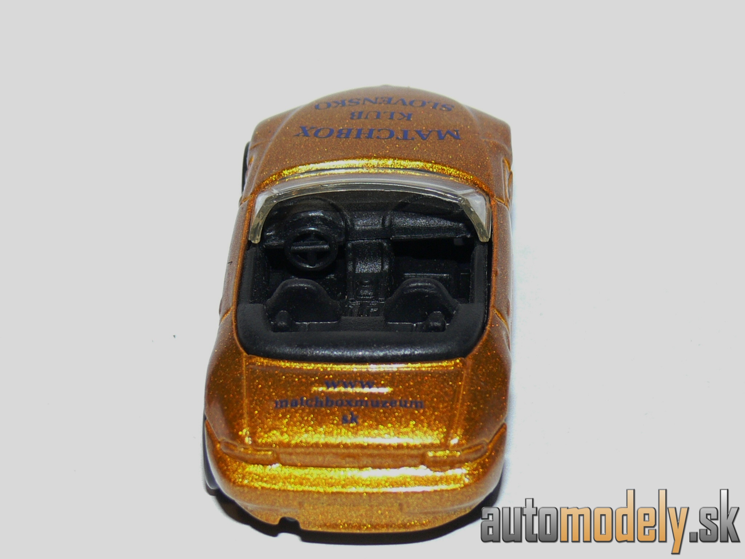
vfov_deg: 12.7
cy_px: 280
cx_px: 372
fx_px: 2518
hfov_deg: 16.8
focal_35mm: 117
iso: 100
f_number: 4
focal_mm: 15.7
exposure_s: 1/30
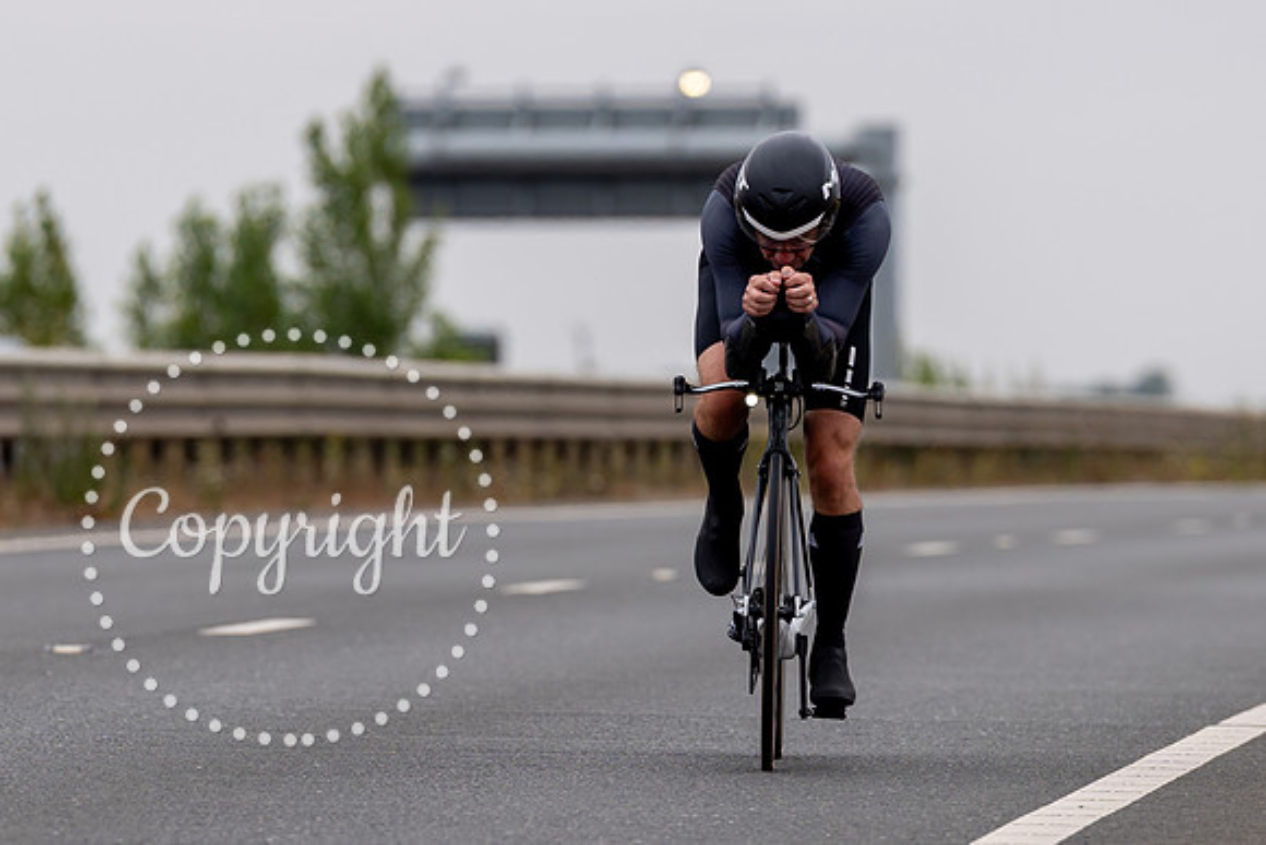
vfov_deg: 3.1
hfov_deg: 4.6
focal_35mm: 448
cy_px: 622
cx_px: 734
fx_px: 15746
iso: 100
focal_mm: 200
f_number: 3.5
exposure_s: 1/800
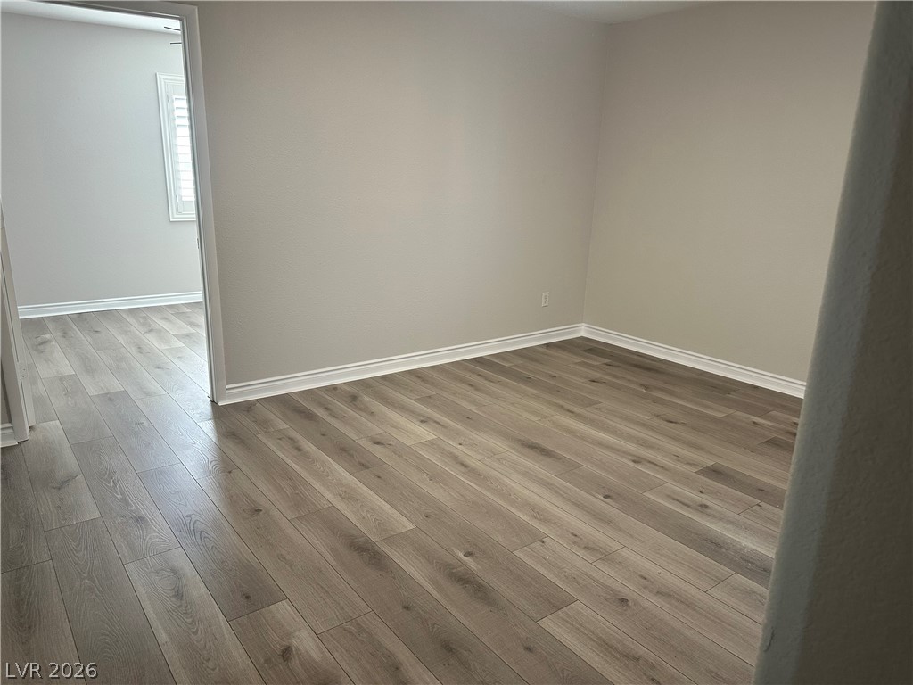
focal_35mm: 24
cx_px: 456
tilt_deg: -15.1
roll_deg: -1.1
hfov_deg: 71.6
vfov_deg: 56.8
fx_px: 633
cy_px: 342
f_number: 1.78
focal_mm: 6.86
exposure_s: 1/106
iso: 250
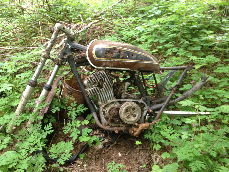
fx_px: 232
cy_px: 86
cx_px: 114
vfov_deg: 40.7
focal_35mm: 35
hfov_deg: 52.6
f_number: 2.4
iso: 125
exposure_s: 1/20
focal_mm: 4.28
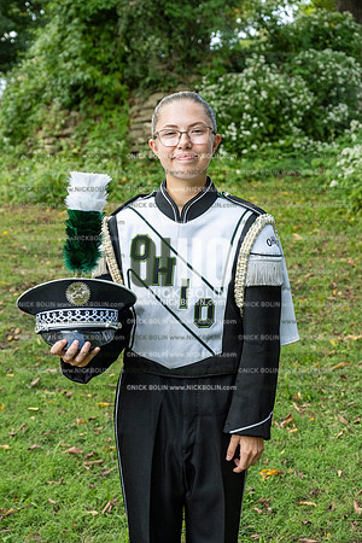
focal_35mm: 52
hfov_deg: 26.0
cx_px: 181
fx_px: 784
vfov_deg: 38.2
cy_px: 272
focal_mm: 52
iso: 1000
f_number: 5.6
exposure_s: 1/640
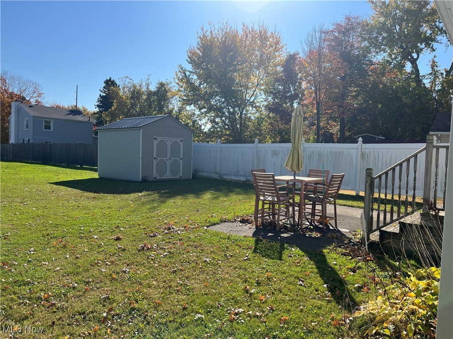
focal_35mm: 26
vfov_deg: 53.1
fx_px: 340
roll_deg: -1.9
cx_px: 226
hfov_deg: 67.3
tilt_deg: -3.3
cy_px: 170
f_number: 1.6
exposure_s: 1/3215
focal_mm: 5.1
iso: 50
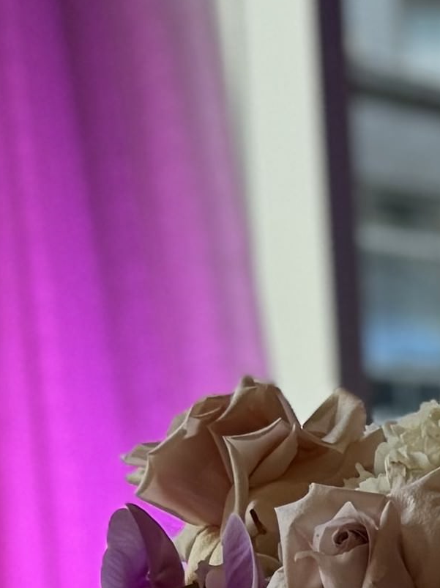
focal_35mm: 171
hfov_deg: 7.9
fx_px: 2900
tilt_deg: -13.5
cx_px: 1138
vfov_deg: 10.6
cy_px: 1152
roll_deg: -0.5
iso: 64
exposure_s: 1/121
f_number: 1.78
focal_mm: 6.76
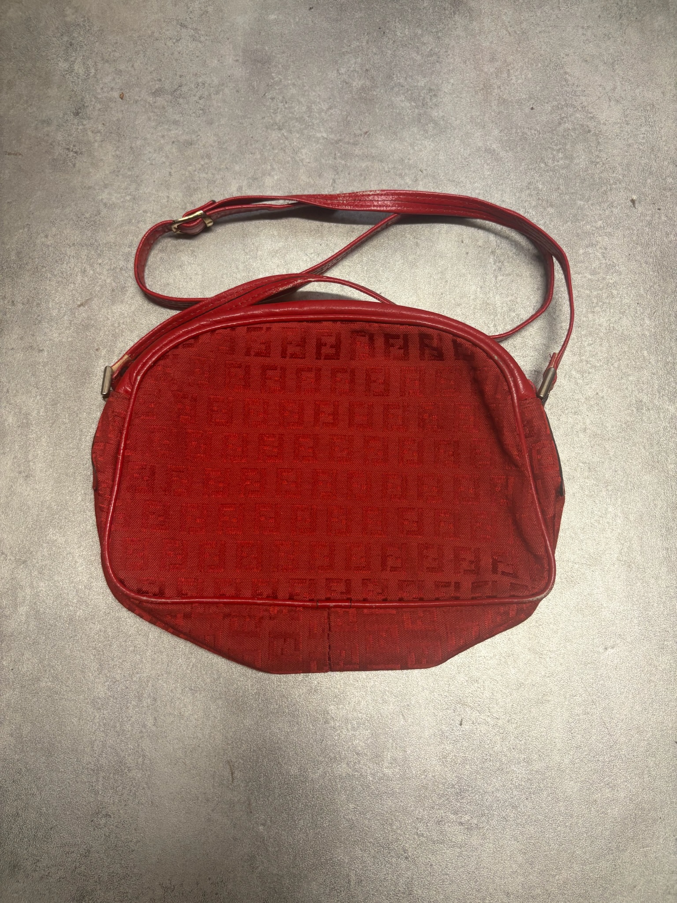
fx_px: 678
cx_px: 338
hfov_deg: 53.1
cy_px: 452
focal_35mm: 26
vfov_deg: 67.3
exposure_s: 1/50
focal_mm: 5.96
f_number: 1.6
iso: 125
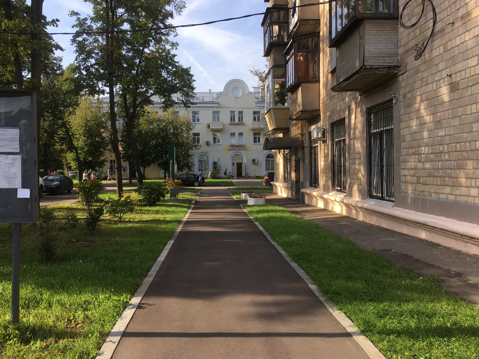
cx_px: 240
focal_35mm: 29
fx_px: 401
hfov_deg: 61.7
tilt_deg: +0.3
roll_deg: +1.4
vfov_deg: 48.2
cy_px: 180
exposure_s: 1/538
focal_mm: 4.15
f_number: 2.2
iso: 25
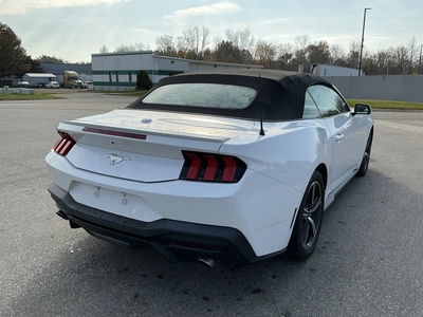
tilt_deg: -10.7
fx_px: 342
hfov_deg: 63.4
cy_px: 158
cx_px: 212
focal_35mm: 28
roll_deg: +0.5
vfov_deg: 49.7
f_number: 1.8
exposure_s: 1/1984
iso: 25
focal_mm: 3
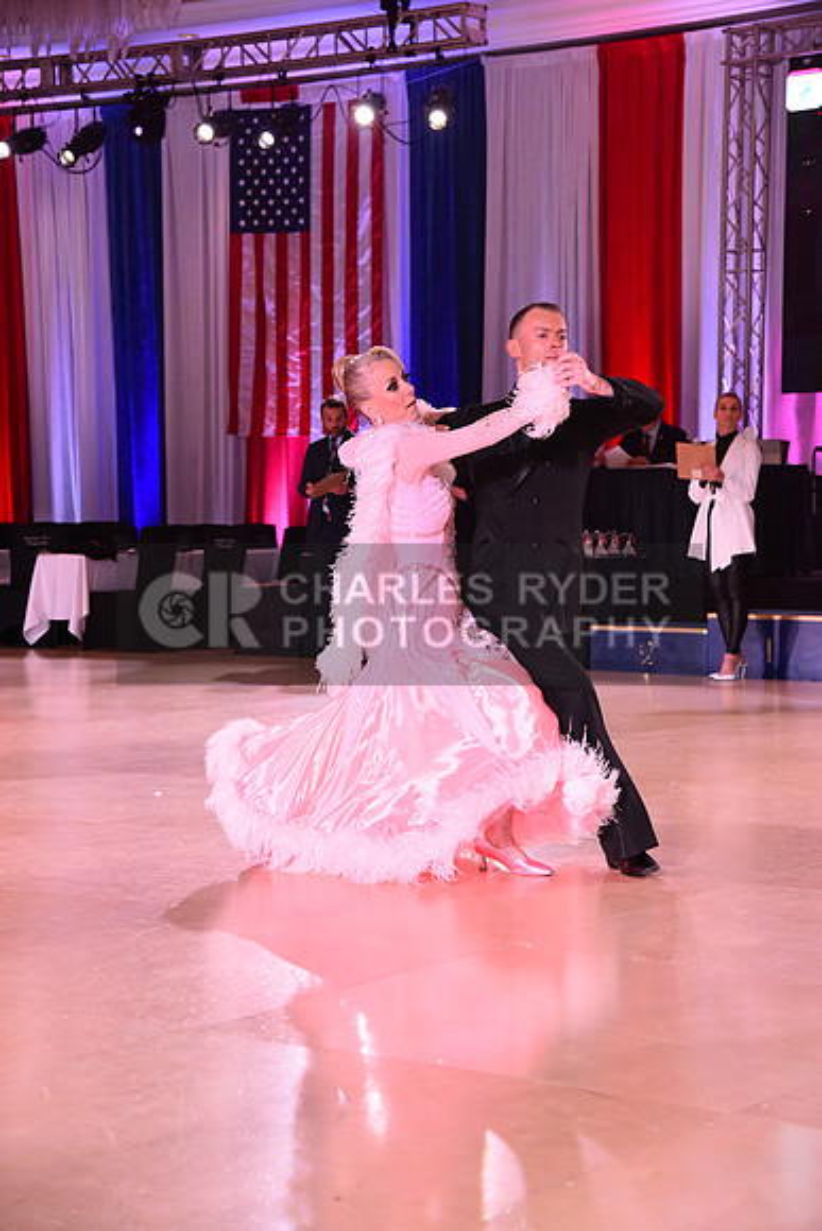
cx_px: 411
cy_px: 616
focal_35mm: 70
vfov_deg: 28.8
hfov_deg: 19.5
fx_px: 2396
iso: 2500
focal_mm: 70
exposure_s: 1/320
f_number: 5.6
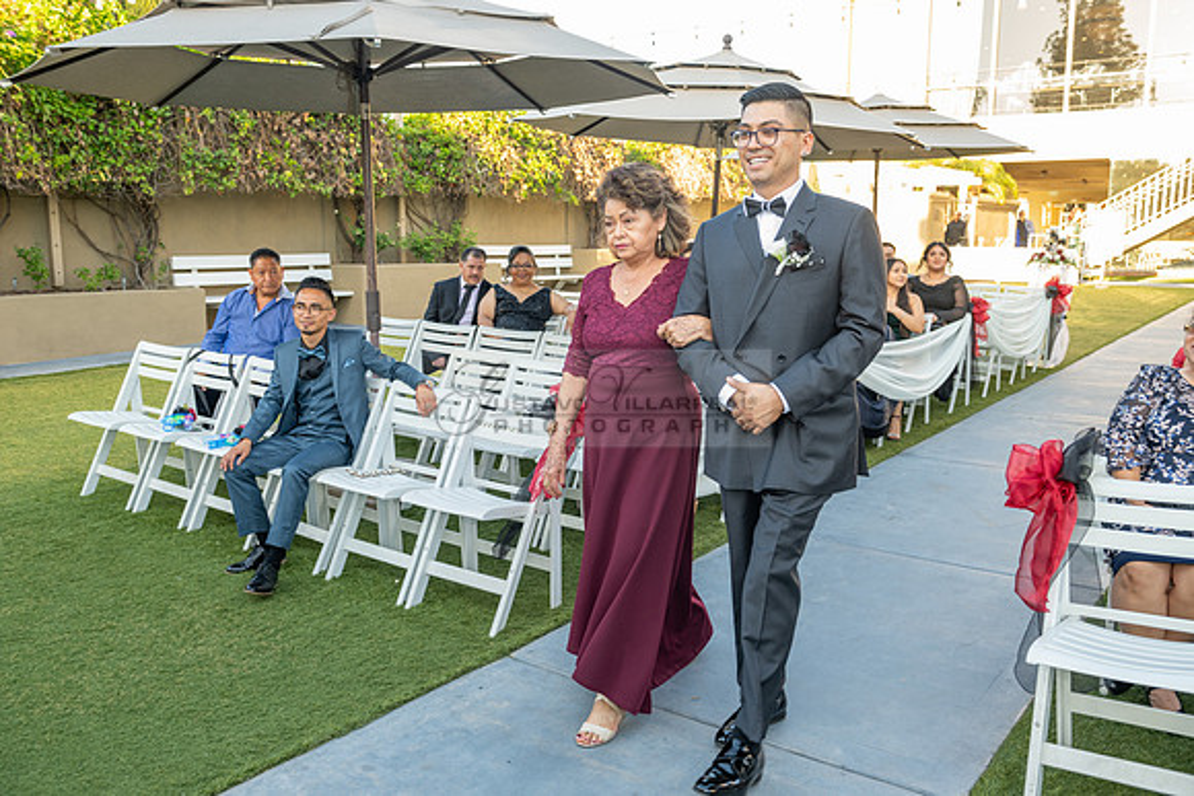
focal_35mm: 32
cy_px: 398
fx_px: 1062
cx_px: 597
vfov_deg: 41.1
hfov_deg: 58.7
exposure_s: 1/125
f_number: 5.6
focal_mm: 32
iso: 500
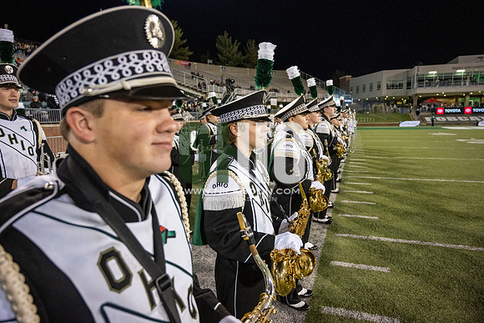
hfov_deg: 73.7
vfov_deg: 53.2
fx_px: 323
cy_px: 162
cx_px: 242
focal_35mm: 24
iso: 2000
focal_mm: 24
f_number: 4
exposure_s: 1/500
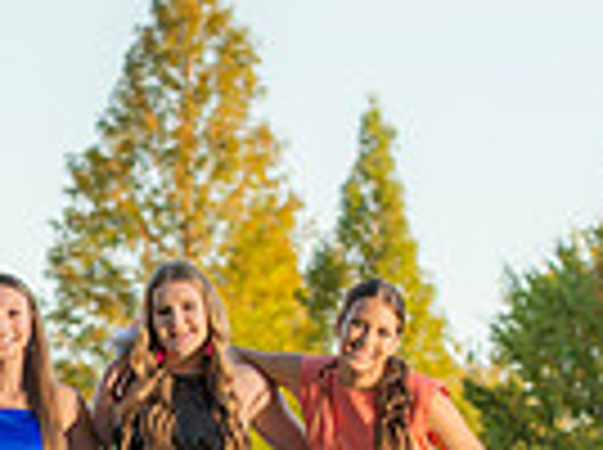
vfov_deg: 5.0
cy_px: 644
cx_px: -184
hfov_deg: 6.7
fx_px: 5077
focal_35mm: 292
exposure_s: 1/250
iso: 125
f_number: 4.5
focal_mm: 70
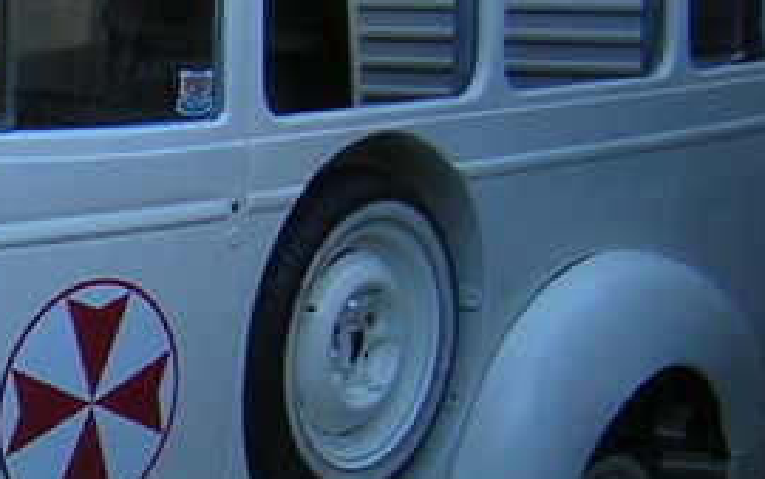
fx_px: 2357
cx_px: -266
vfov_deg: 11.6
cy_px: 346
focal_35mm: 113
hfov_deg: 17.2
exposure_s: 1/92.8
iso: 100
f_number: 2.6
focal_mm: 4.7
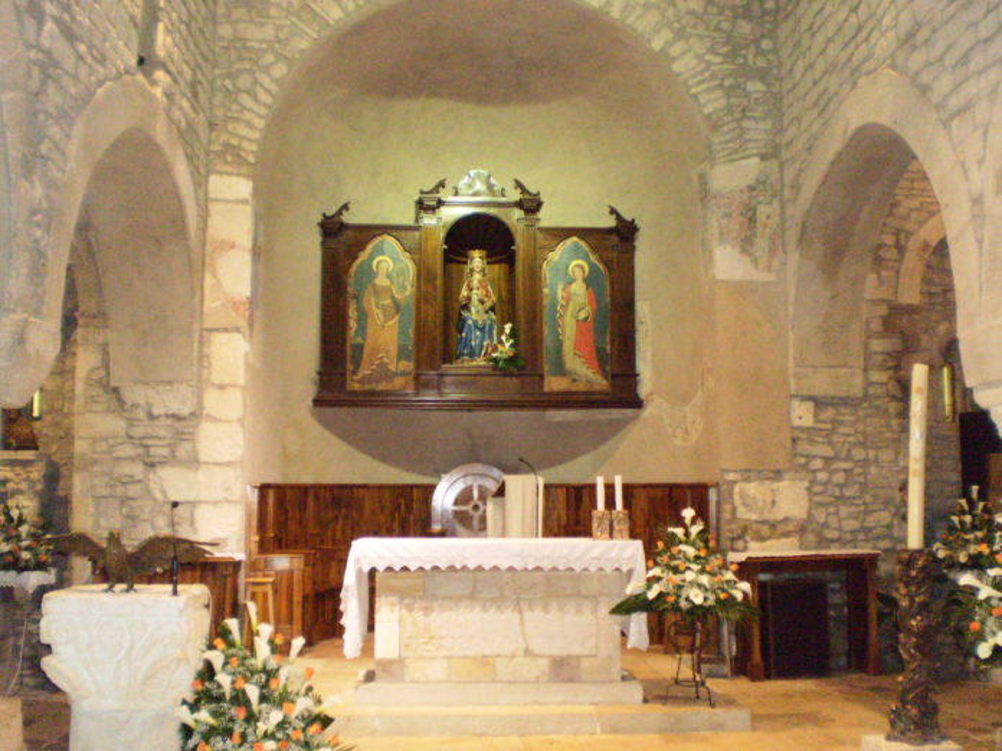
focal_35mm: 36
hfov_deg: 51.4
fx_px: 1042
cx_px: 501
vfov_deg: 39.7
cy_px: 376
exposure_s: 1/30
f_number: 3.1
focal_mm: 6.3
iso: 800
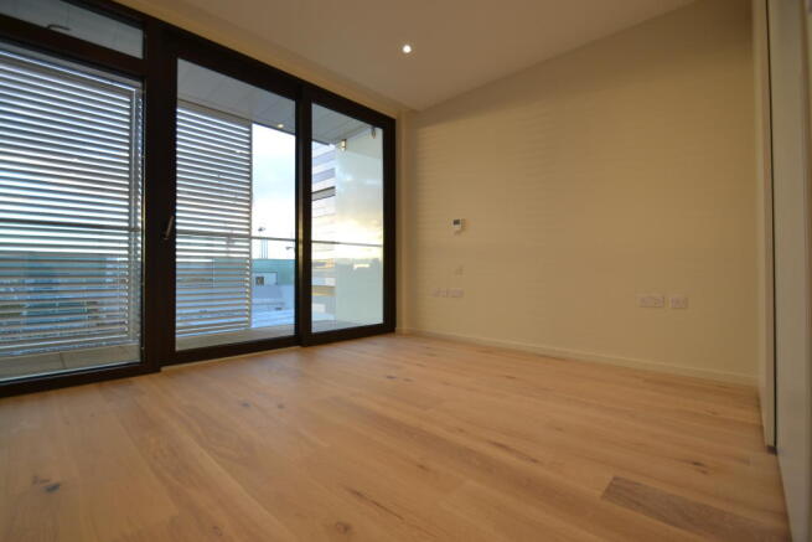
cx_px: 406
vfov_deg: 77.4
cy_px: 271
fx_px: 338
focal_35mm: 15
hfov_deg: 100.4
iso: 400
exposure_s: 1/60
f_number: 4
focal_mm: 10
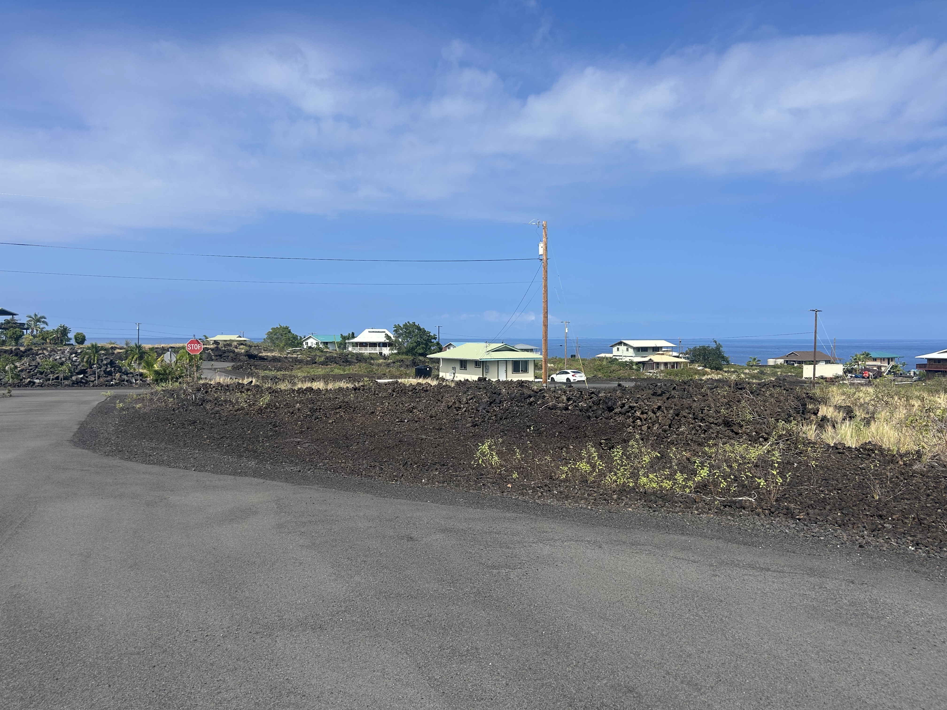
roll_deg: -0.1
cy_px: 355
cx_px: 474
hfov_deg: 67.3
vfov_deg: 53.1
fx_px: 711
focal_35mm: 26
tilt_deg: -2.5
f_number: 1.5
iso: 50
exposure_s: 1/5076
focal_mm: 5.7
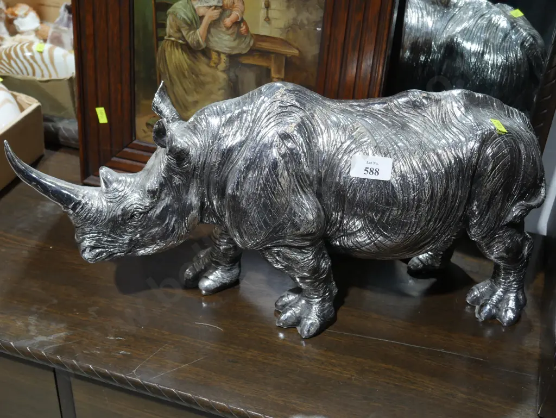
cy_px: 209
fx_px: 739
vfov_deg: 31.5
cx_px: 278
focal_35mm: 46
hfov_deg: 41.2
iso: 640
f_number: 5.1
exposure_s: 1/60
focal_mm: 23
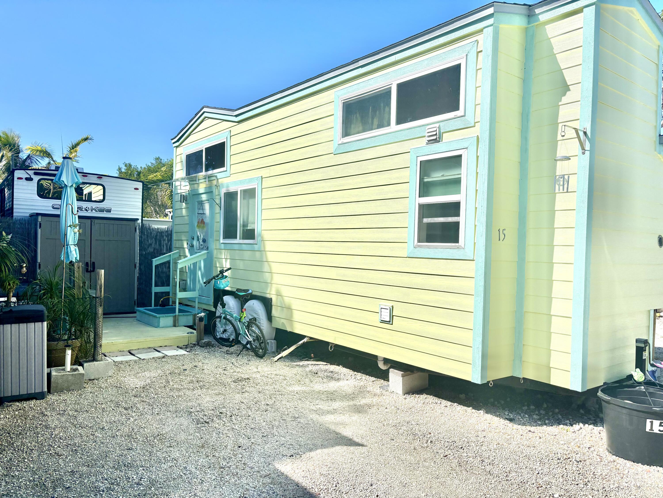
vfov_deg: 53.1
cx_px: 332
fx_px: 498
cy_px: 249
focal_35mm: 26
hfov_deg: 67.3
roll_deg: -1.6
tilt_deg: -2.1
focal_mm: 5.96
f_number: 1.6
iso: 50
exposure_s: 1/8333
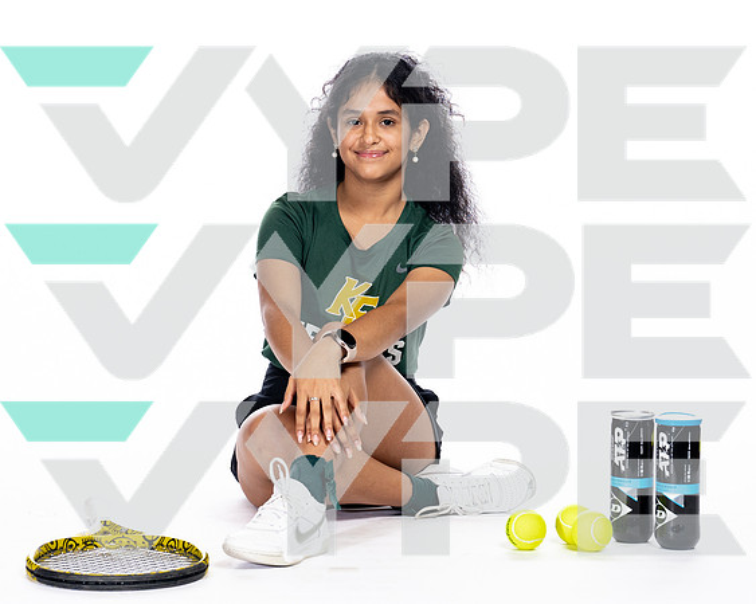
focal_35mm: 112
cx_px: 405
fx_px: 2512
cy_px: 295
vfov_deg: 13.7
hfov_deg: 17.1
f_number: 5.6
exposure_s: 1/250
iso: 400
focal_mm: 70
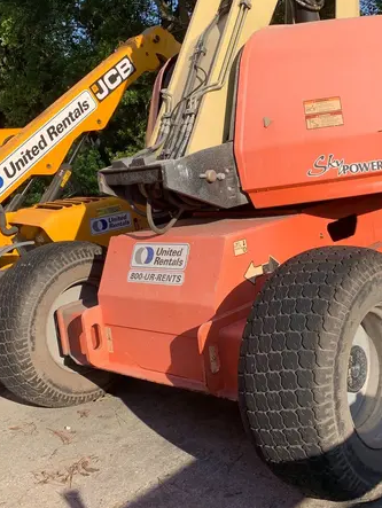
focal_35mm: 43
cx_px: 250
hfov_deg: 33.4
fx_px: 632
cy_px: 170
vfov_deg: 43.2
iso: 25
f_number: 1.8
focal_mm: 4.25
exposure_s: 1/1916
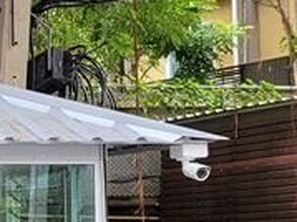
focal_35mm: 145
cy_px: 167
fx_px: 1243
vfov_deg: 10.2
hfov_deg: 11.0
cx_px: -461
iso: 40
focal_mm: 5.4
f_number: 1.8
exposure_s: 1/120
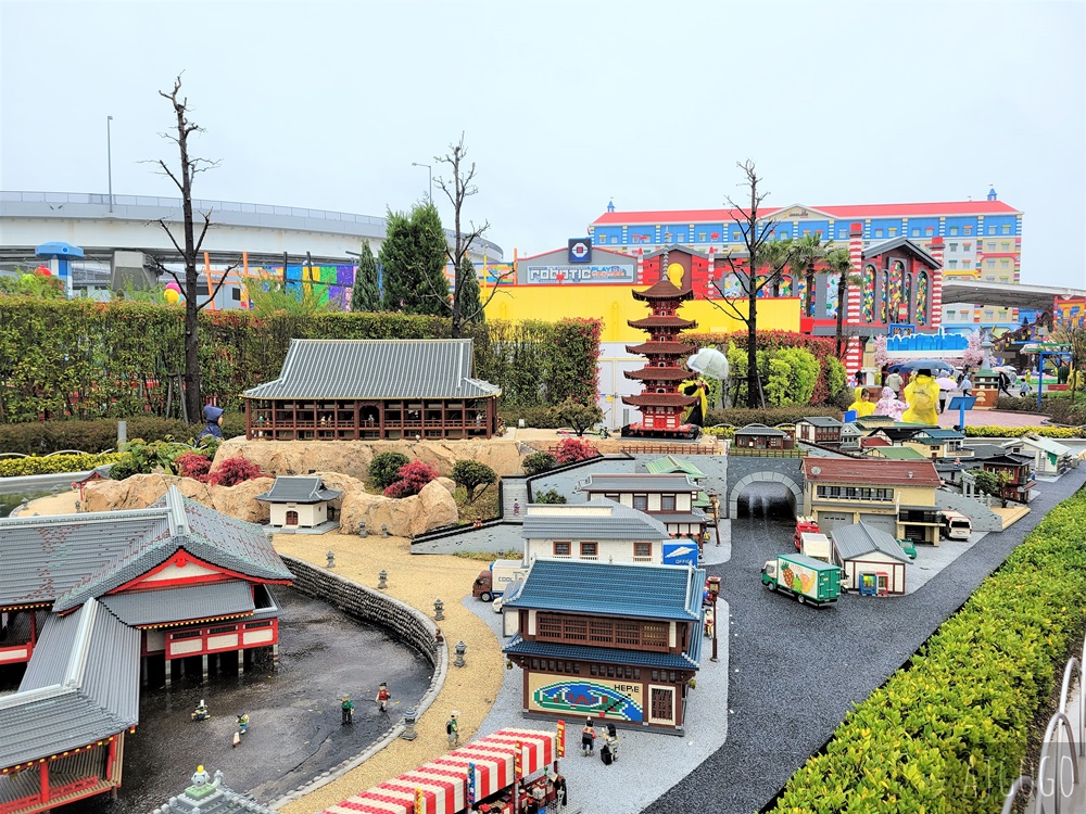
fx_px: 816
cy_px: 407
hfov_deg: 67.3
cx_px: 543
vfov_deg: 53.1
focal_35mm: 26
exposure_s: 1/532
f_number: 1.8
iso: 40
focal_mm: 5.4
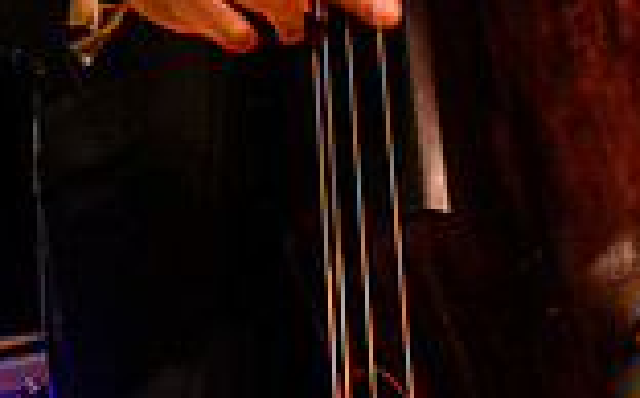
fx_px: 6915
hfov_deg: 5.3
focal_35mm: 397
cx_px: 105
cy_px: -312
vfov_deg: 3.3
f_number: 4
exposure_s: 1/60
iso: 6400
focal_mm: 135
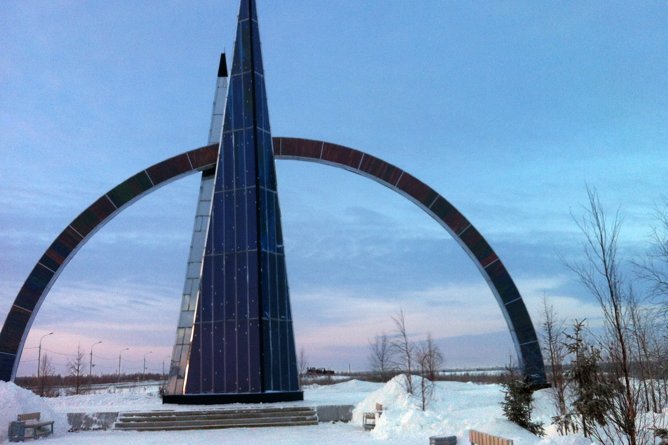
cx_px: 335
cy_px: 179
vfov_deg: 34.1
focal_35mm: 39
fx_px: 724
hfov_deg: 49.6
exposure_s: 1/183
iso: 80
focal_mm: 3.85
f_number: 2.8
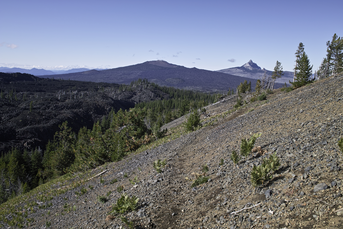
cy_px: 114
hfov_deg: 65.5
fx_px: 267
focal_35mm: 28
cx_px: 172
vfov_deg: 46.4
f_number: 7.1
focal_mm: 16.6
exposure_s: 1/160
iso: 100
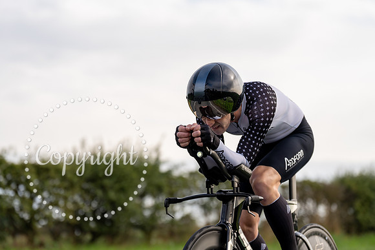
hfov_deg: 18.4
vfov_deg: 12.3
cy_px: 125
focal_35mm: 111
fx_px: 1156
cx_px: 188
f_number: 3.2
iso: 100
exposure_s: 1/1000
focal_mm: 111
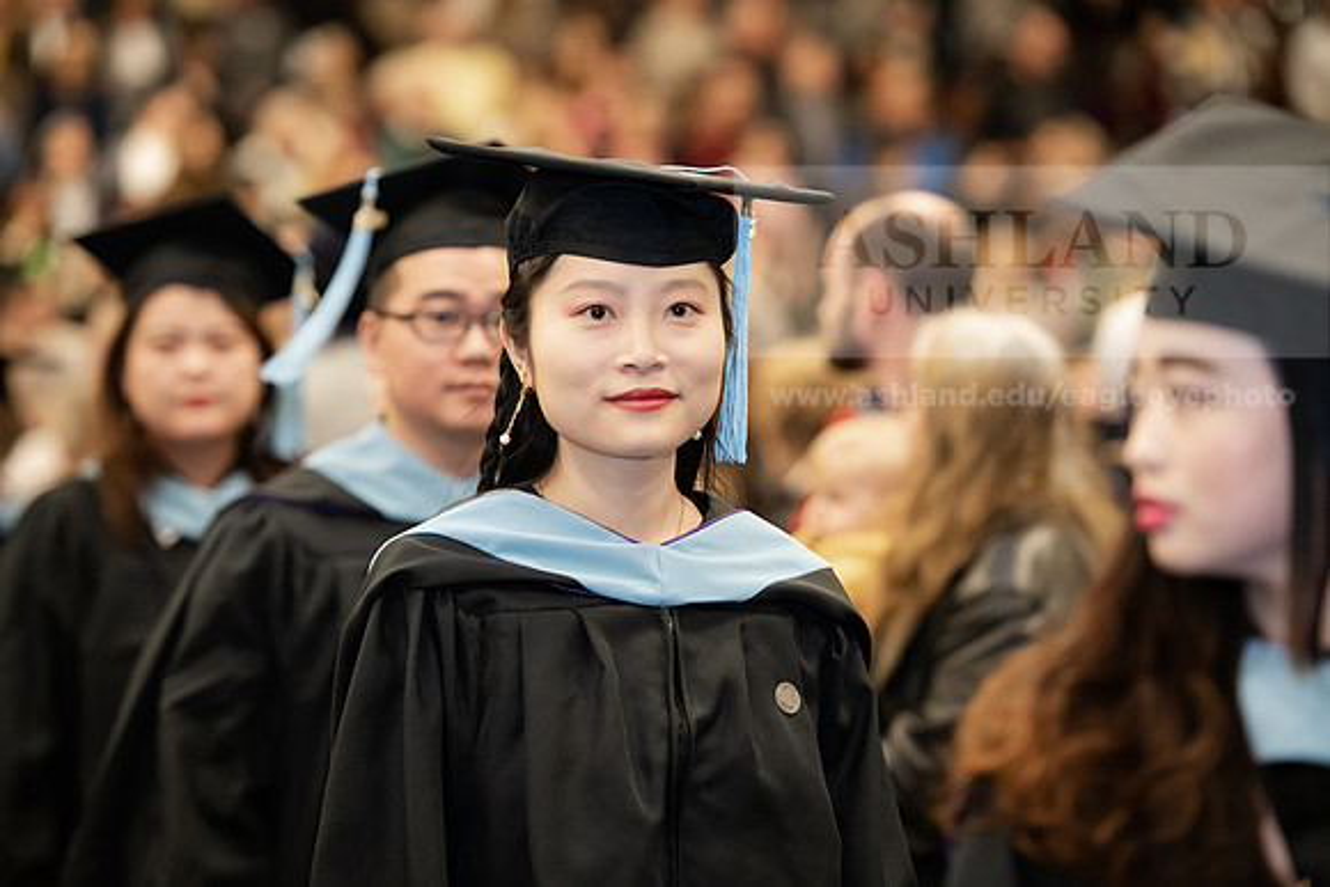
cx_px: 665
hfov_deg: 14.2
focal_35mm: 145
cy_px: 444
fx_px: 5358
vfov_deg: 9.5
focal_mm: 145
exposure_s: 1/200
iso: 2500
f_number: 3.2
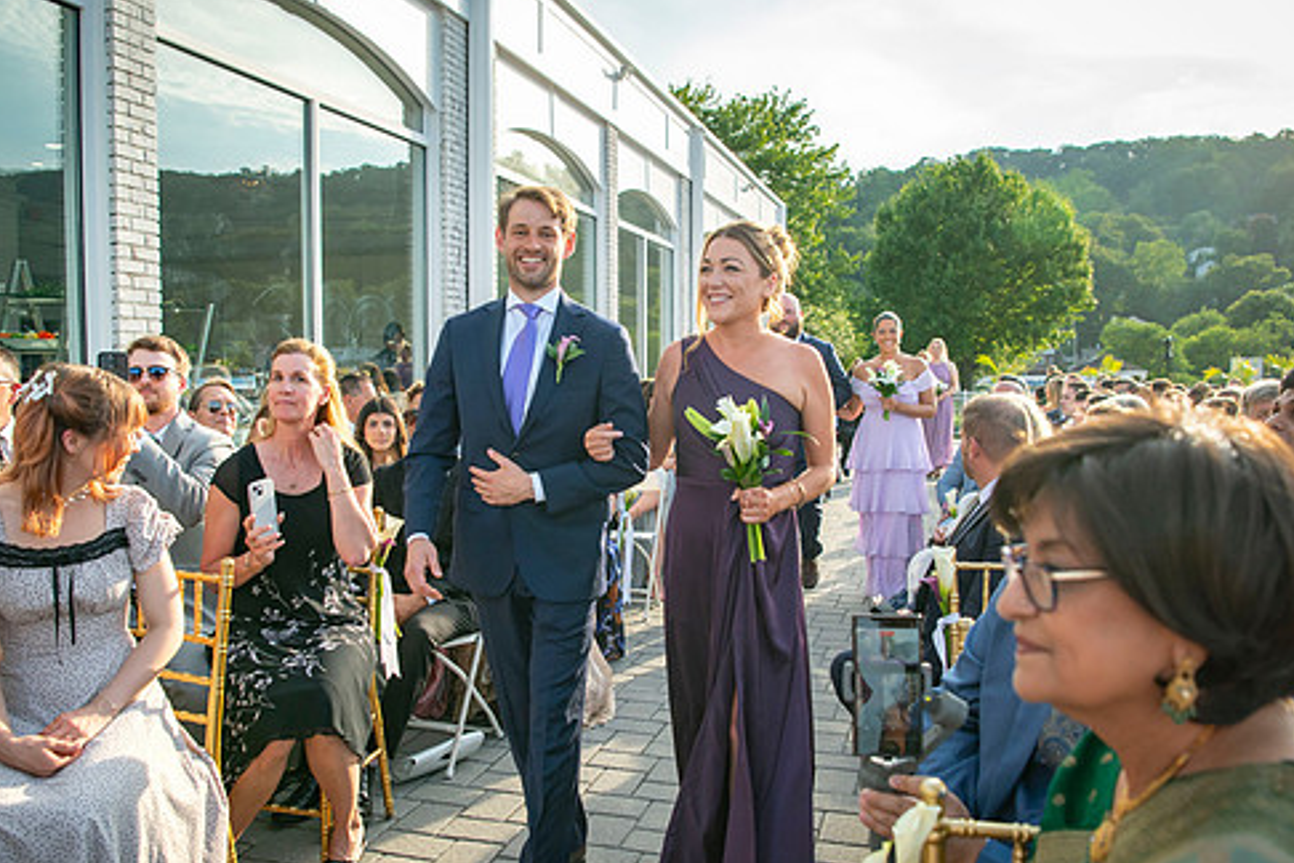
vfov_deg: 43.6
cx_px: 643
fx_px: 1078
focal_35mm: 30
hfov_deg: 61.9
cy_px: 462
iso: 800
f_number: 4
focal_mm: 24
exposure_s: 1/4000
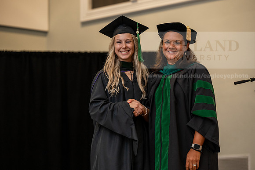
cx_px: 128
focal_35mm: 130
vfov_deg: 10.6
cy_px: 85
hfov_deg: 15.8
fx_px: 921
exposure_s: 1/200
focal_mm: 130
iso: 1600
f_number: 3.5
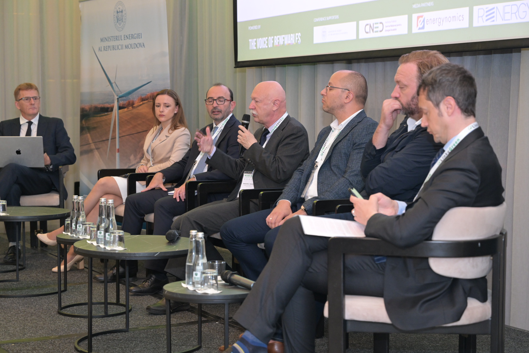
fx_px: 1029
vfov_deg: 19.5
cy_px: 176
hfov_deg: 28.8
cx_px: 264
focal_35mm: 70
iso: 2800
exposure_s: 1/80
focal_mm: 70
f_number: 5
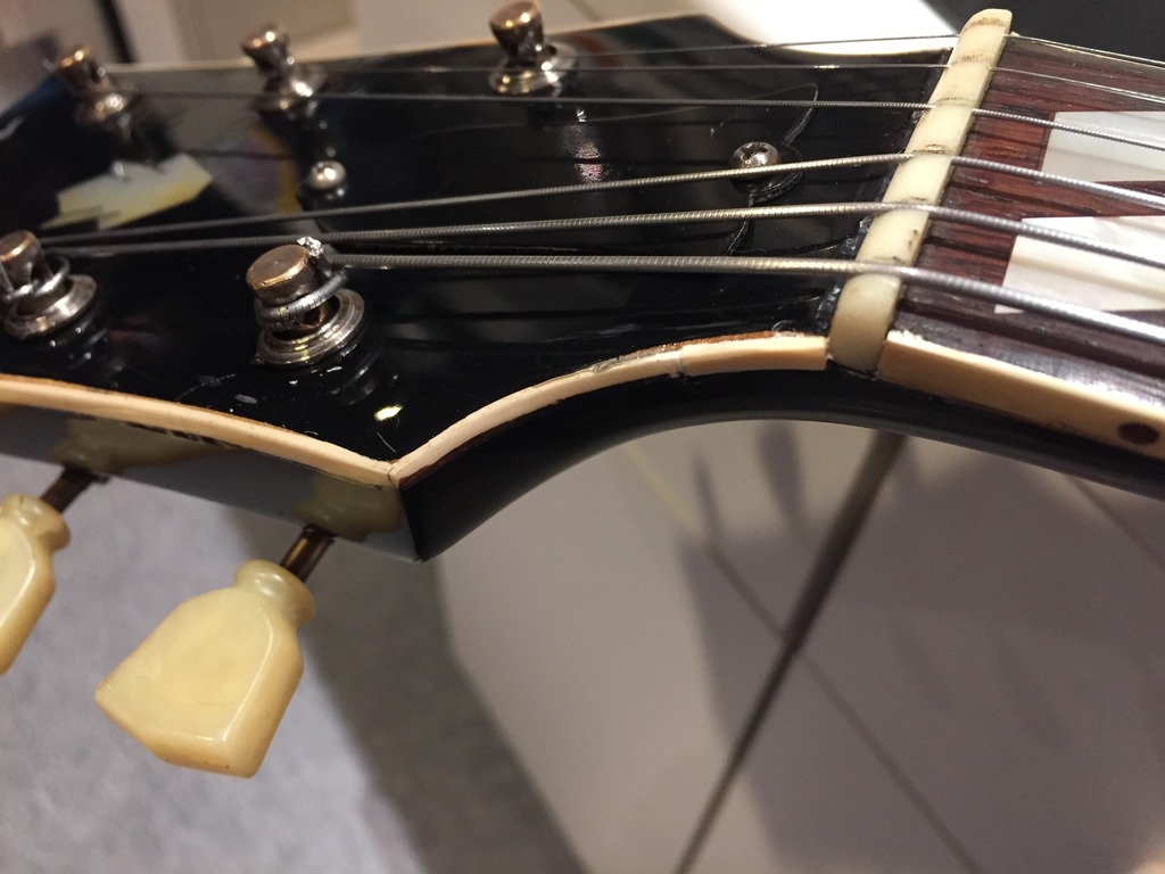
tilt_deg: -55.9
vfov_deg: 48.2
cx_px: 582
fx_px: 976
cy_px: 437
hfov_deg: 61.7
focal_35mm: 29
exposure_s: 1/30
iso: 200
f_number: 2.2
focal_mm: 4.15
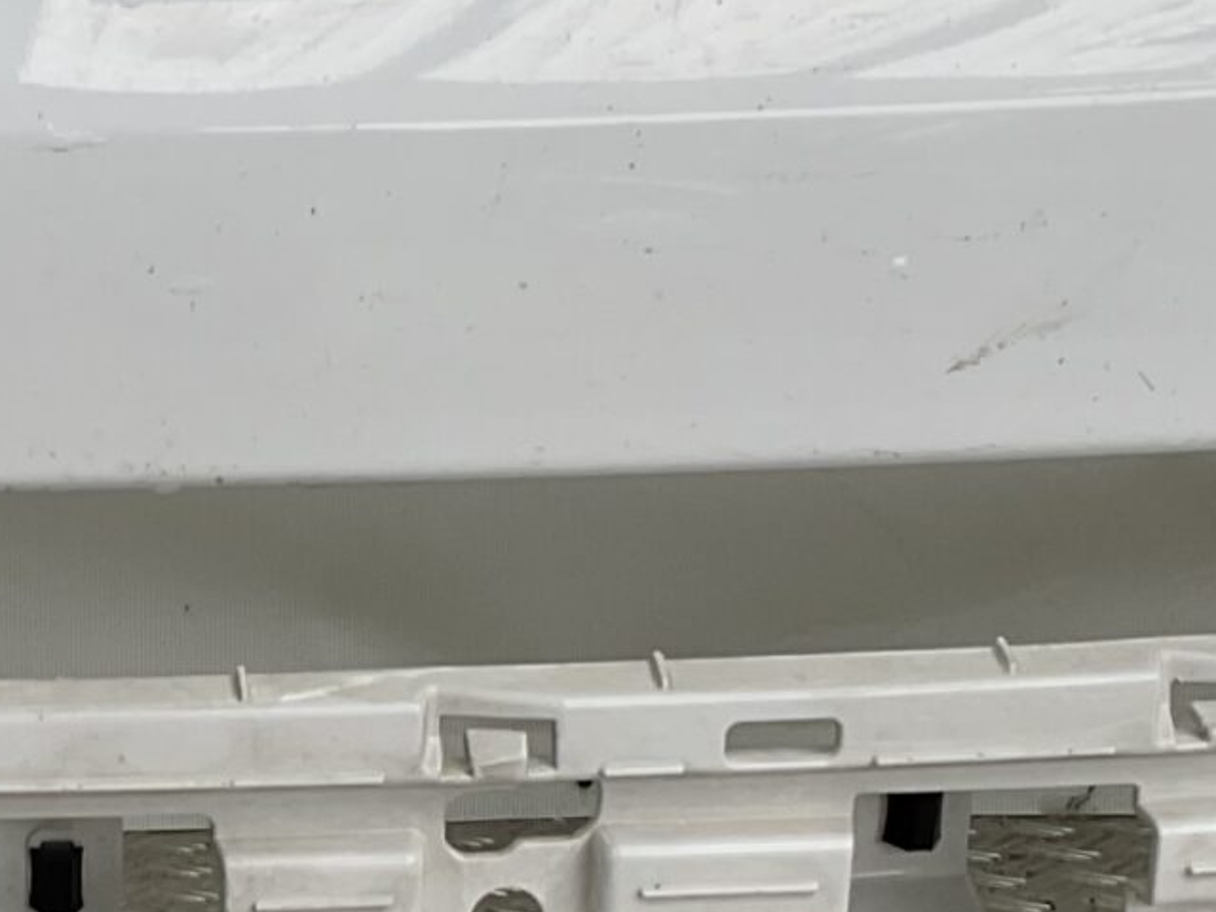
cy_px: 631
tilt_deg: -11.5
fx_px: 4075
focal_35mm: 116
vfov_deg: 12.7
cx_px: -23
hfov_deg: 16.6
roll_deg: -0.4
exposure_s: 1/165
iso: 16
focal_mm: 3
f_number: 1.8
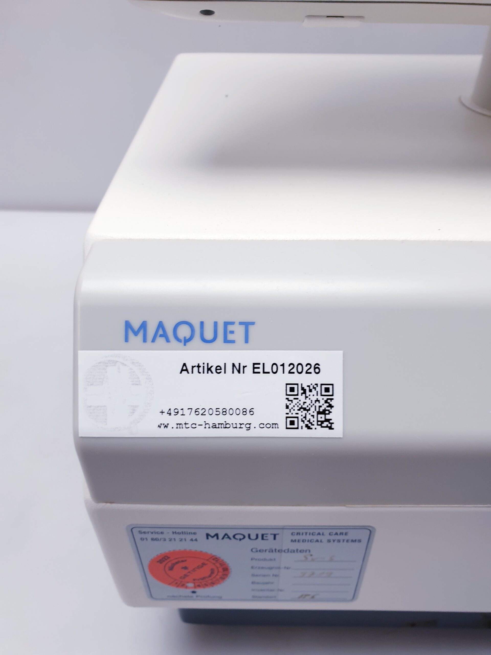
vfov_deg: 67.3
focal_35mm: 26
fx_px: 492
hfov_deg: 53.1
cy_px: 328
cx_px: 246
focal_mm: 4.3
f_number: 2.4
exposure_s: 1/50
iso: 50
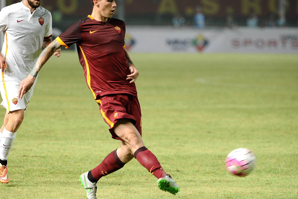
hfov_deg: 6.2
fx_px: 2731
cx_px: 134
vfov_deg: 4.2
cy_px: 90
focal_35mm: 330
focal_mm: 270
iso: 3200
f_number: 4
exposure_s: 1/400
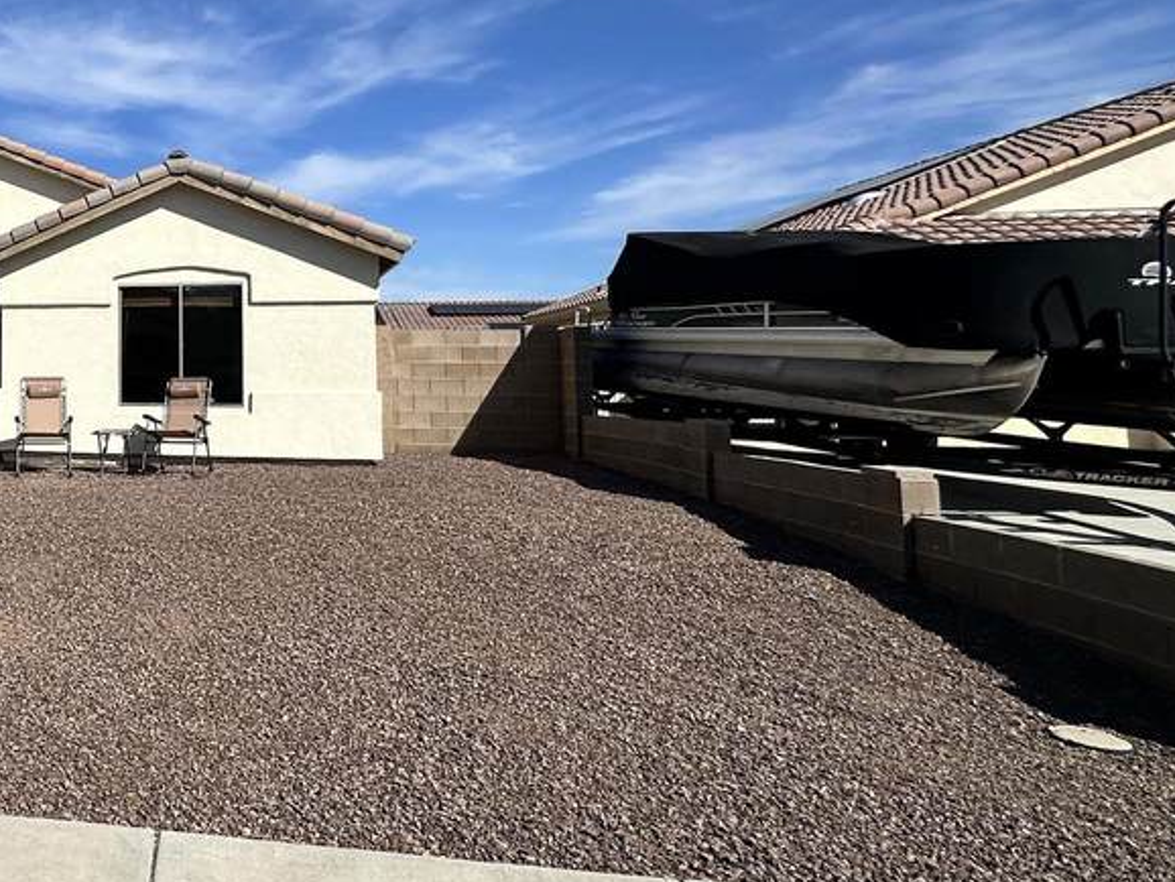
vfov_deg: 44.9
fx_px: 1053
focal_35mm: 31
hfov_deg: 48.0
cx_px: -4
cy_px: 307
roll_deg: +0.0
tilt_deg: +4.9
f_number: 2.2
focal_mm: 2.22
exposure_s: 1/5051
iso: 50
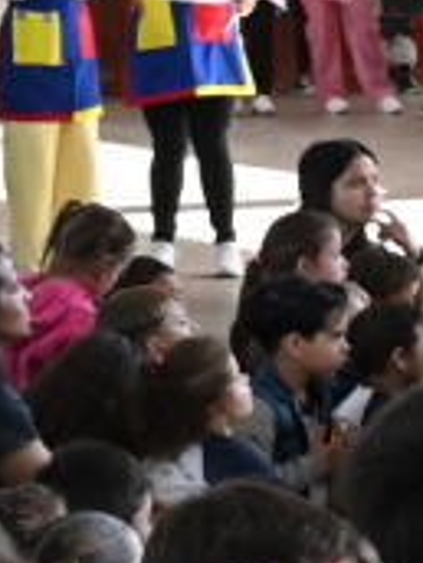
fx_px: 5312
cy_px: 313
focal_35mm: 326
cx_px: 1380
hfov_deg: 4.4
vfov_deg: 6.1
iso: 1250
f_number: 4.2
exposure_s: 1/125
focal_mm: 38
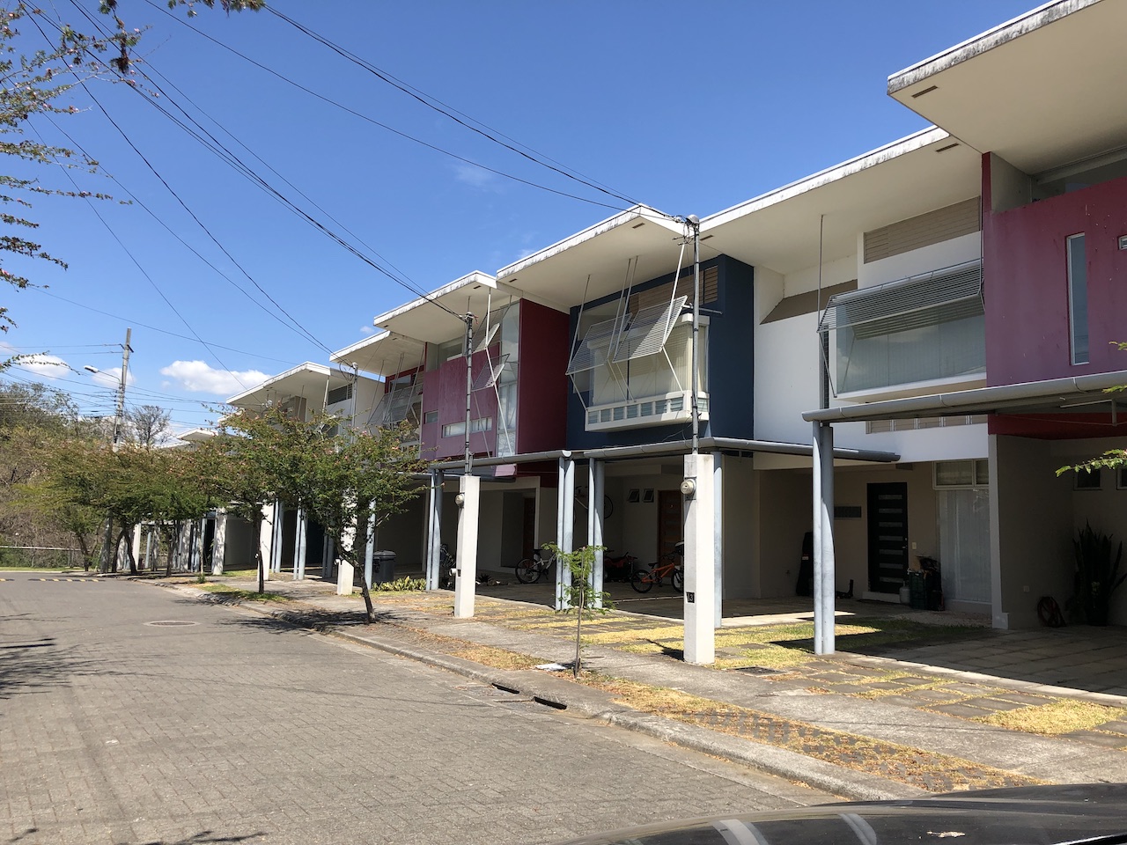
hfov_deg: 63.4
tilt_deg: +8.1
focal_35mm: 28
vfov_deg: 49.7
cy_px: 422
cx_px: 564
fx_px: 912
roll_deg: -1.6
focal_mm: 4
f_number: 1.8
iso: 20
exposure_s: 1/1499
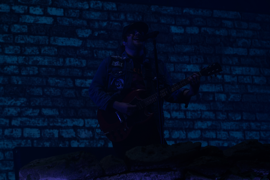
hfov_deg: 19.5
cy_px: 90
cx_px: 135
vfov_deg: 13.0
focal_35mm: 105
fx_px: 787
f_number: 6.3
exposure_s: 1/320
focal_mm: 105
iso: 100
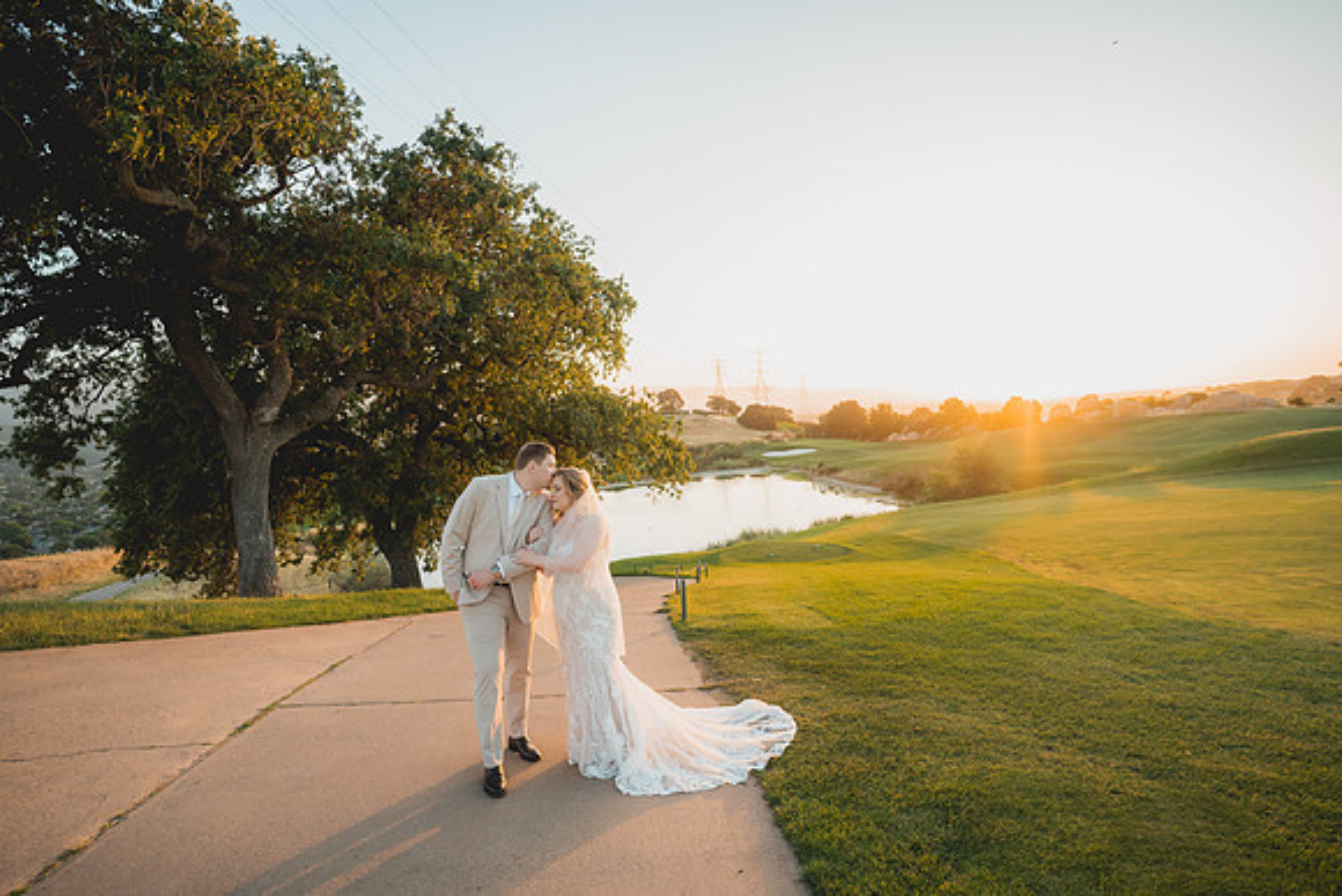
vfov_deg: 67.4
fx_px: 671
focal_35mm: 18
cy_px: 448
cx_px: 671
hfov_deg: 90.0
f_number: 2.8
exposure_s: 1/1250
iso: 1250
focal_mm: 18
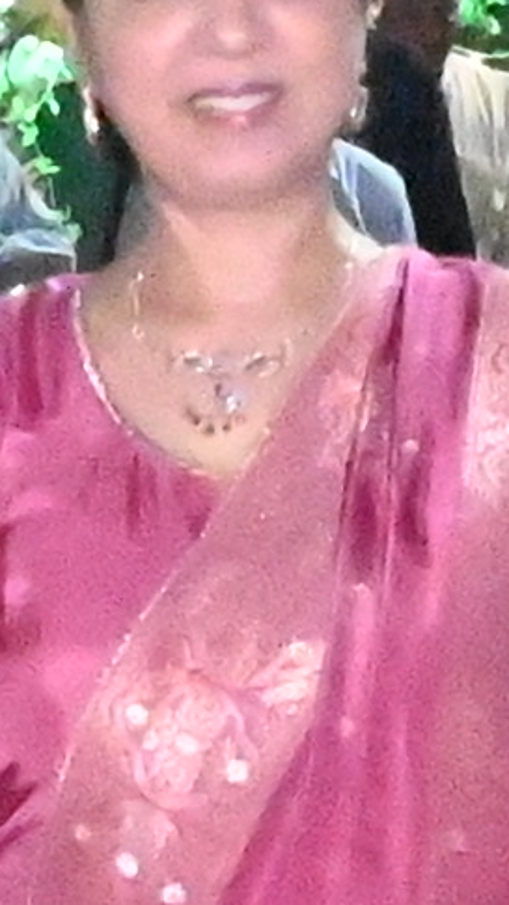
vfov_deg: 6.3
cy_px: 1253
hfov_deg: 3.5
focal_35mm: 342
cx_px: 436
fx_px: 8215
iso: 32000
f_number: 7.1
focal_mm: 19
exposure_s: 1/125
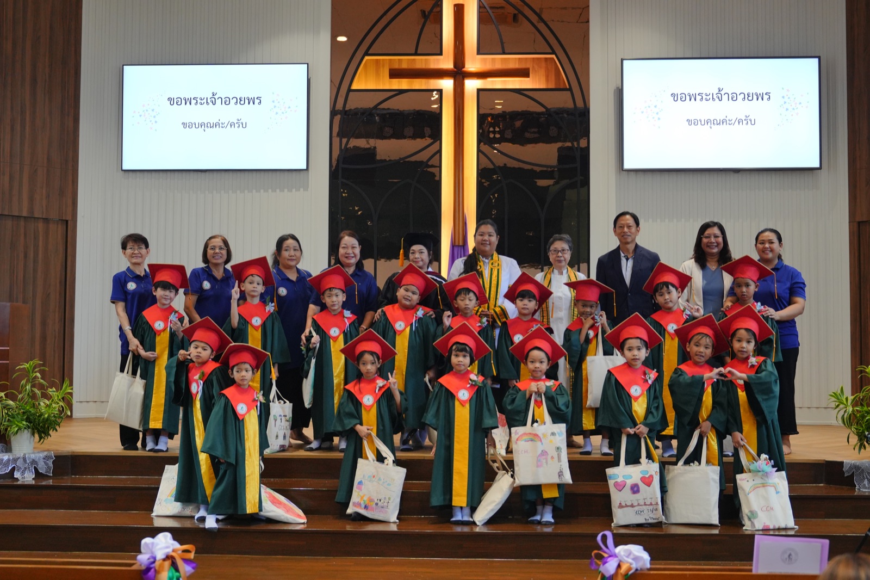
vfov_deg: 28.3
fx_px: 1149
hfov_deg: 41.5
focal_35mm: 48
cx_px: 435
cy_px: 290
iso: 800
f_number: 2.8
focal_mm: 31.7
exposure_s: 1/125
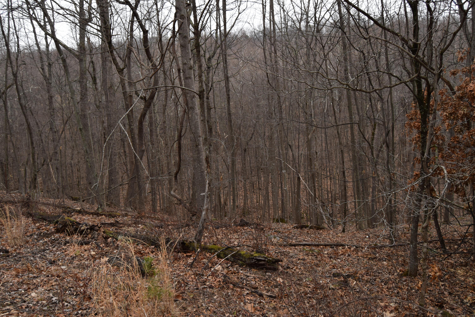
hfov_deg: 67.4
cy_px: 158
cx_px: 238
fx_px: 356
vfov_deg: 47.9
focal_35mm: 27
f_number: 5.6
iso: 400
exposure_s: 1/125
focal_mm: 18
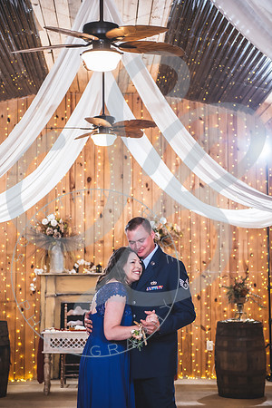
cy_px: 204
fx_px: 793
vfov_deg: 28.8
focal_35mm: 70
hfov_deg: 19.5
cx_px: 136
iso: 640
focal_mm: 70
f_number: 2.8
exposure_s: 1/125
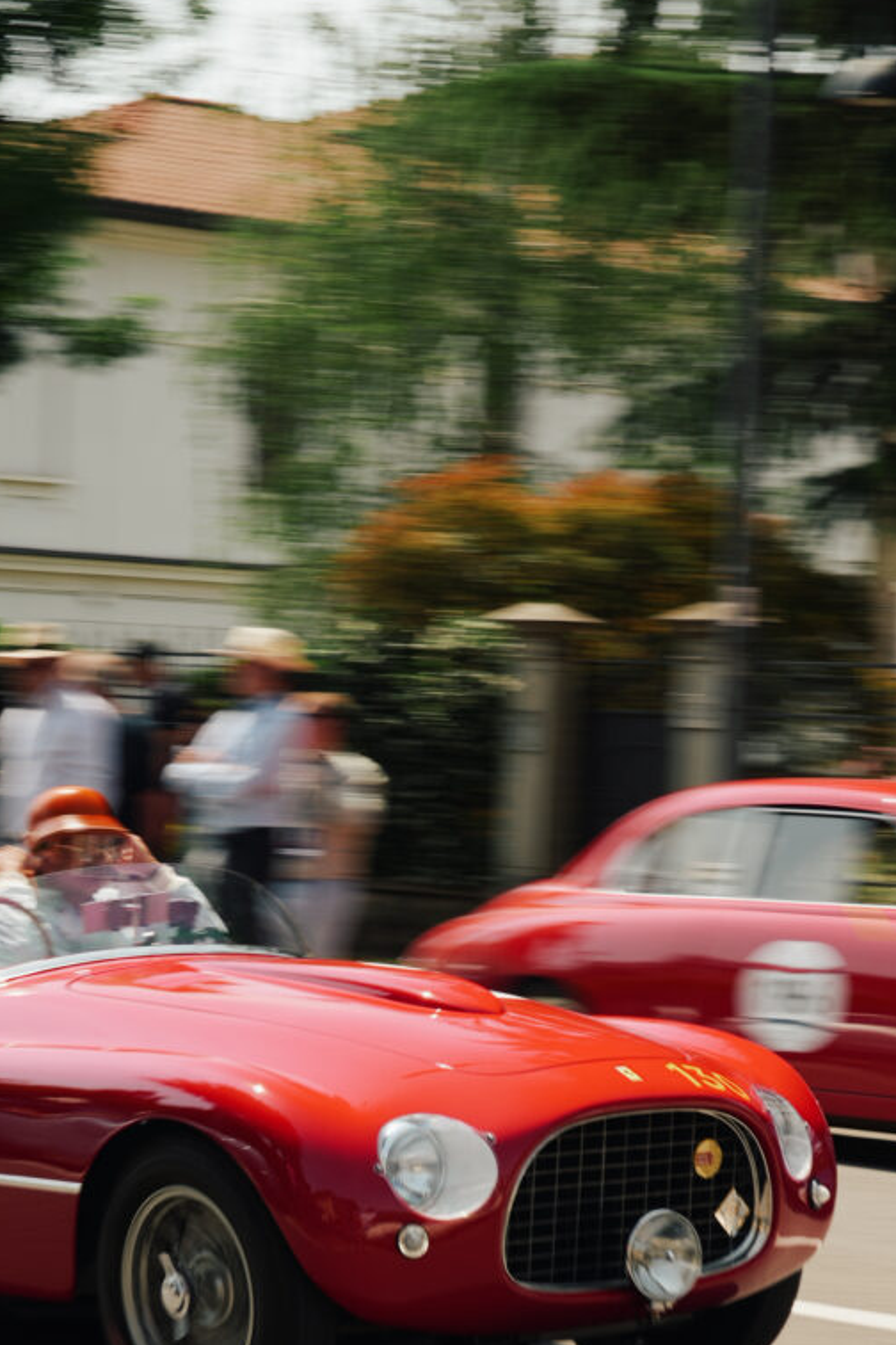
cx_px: 369
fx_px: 3733
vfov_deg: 20.2
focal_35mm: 100
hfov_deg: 13.7
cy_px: 1019
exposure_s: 1/40
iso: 100
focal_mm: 54
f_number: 11
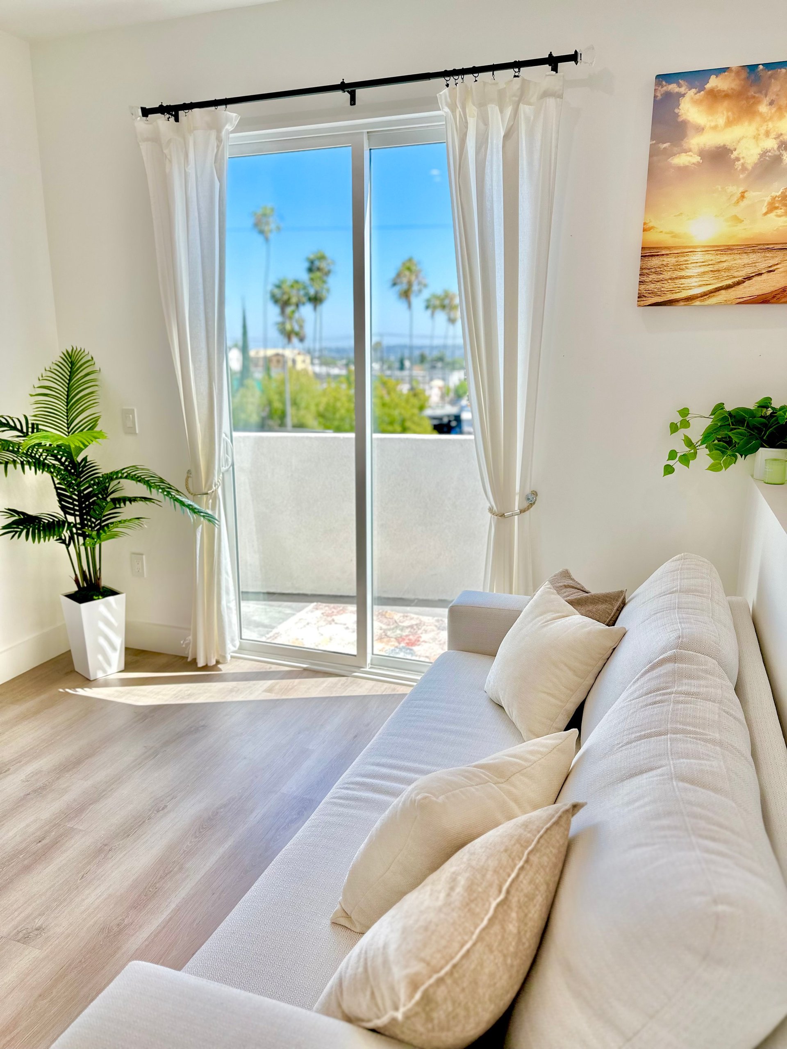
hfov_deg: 56.8
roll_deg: -0.8
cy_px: 524
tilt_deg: -12.7
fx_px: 727
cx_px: 394
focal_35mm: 24
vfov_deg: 71.6
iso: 80
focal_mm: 6.86
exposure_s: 1/574
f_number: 1.78
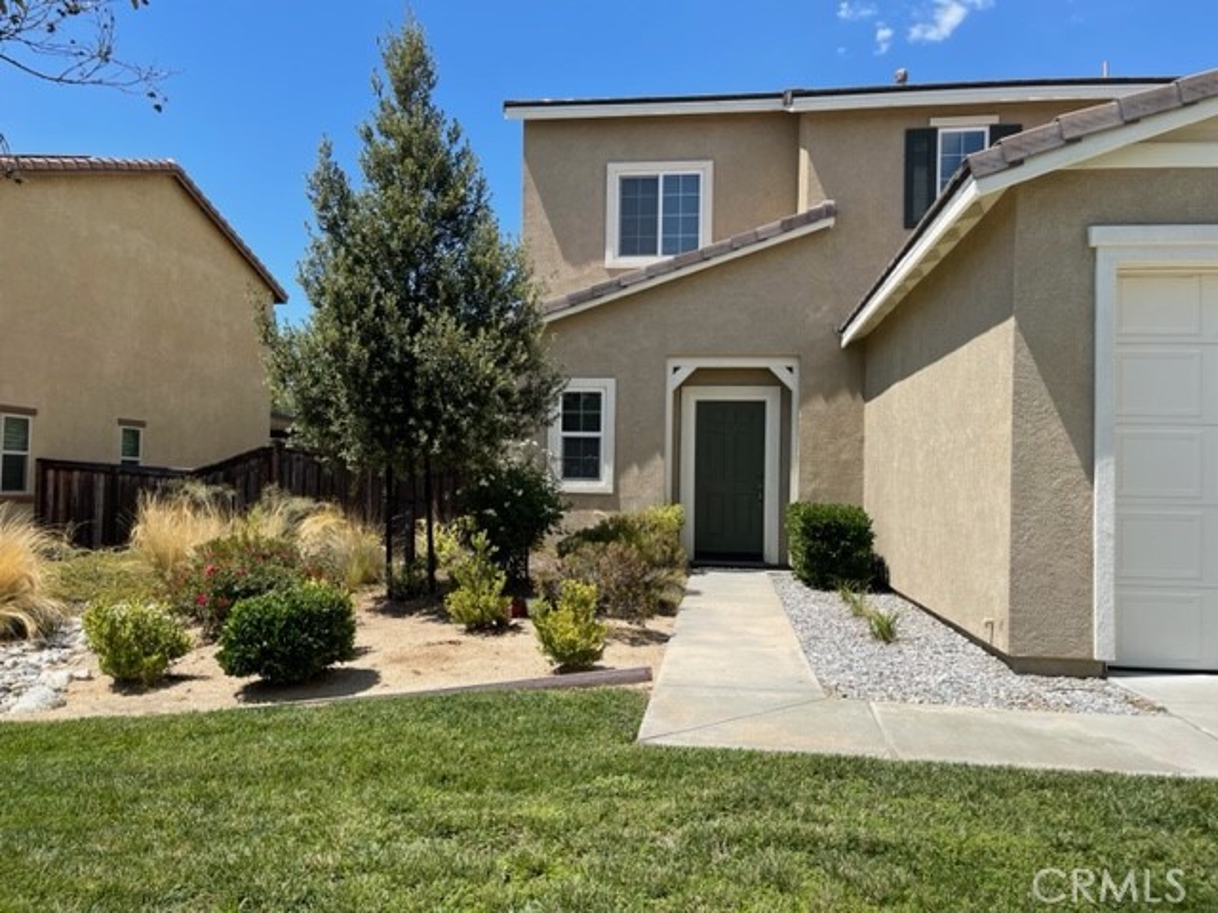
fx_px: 915
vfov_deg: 53.1
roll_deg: -1.2
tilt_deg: +0.9
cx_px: 609
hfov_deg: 67.3
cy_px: 456
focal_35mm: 26
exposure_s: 1/3344
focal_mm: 5.1
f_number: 1.6
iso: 32
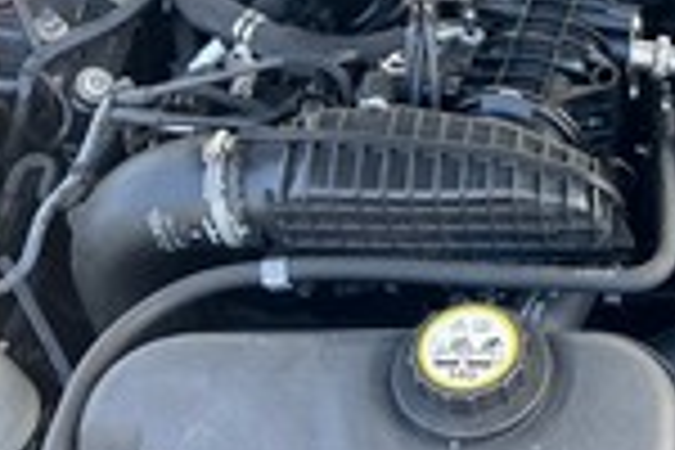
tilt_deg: -54.4
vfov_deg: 21.6
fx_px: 1181
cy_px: 202
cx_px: 630
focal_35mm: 63
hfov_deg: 30.3
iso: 32
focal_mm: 5.7
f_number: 1.5
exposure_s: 1/137
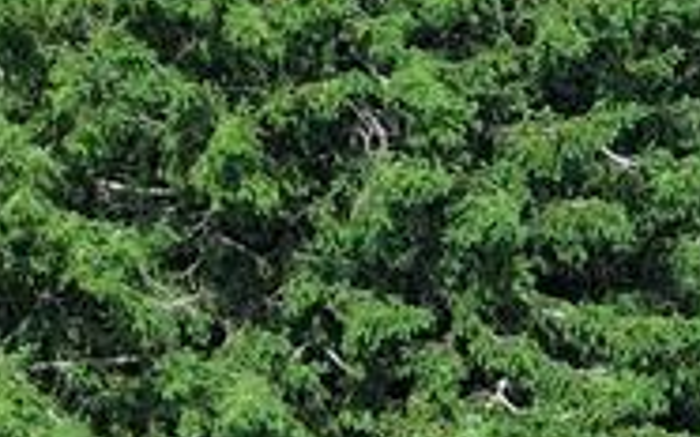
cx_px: 1355
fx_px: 18456
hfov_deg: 2.2
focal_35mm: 968
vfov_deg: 1.4
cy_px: 1149
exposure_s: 1/400
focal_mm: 30.71
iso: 100
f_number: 3.4
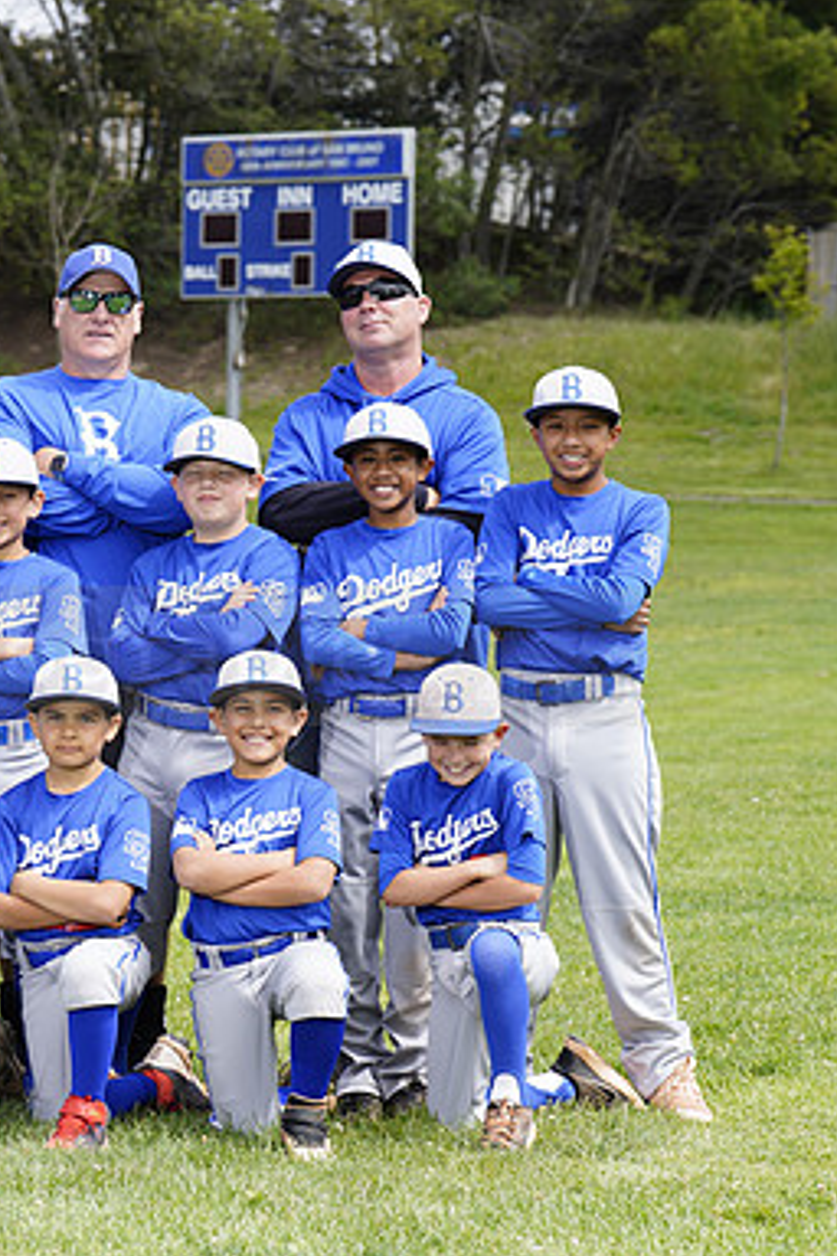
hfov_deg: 9.6
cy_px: 630
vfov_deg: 14.4
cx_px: 10
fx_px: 4952
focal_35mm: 142
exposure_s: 1/250
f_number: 6.3
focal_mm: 94
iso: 100
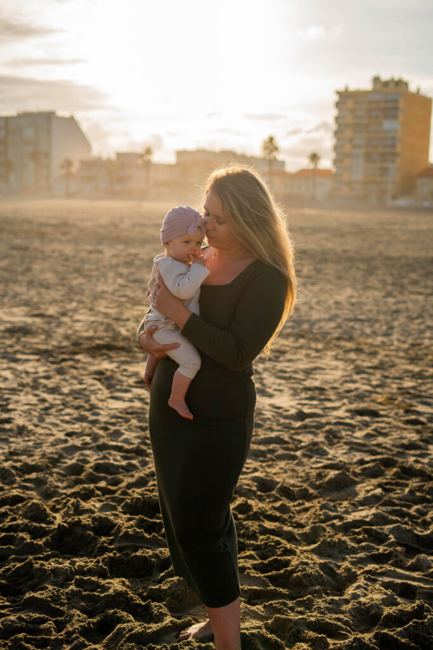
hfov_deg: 27.0
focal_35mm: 50
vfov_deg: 39.6
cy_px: 325
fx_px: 902
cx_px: 216
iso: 125
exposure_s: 1/2000
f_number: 2.8
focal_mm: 50
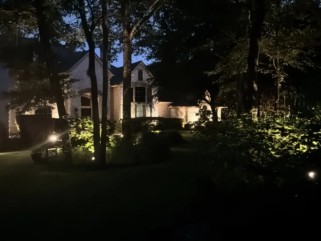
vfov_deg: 48.2
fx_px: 269
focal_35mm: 29
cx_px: 161
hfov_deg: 61.7
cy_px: 121
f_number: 1.8
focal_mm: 3
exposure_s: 1/15
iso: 1600
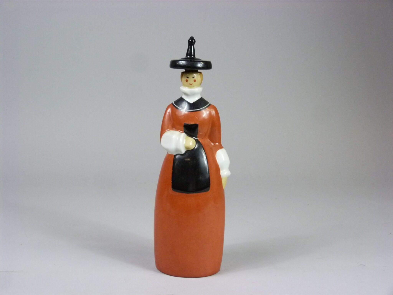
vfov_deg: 28.0
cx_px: 196
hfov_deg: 36.8
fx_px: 590
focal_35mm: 52
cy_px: 148
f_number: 3.2
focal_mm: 9.4
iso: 400
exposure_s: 1/50
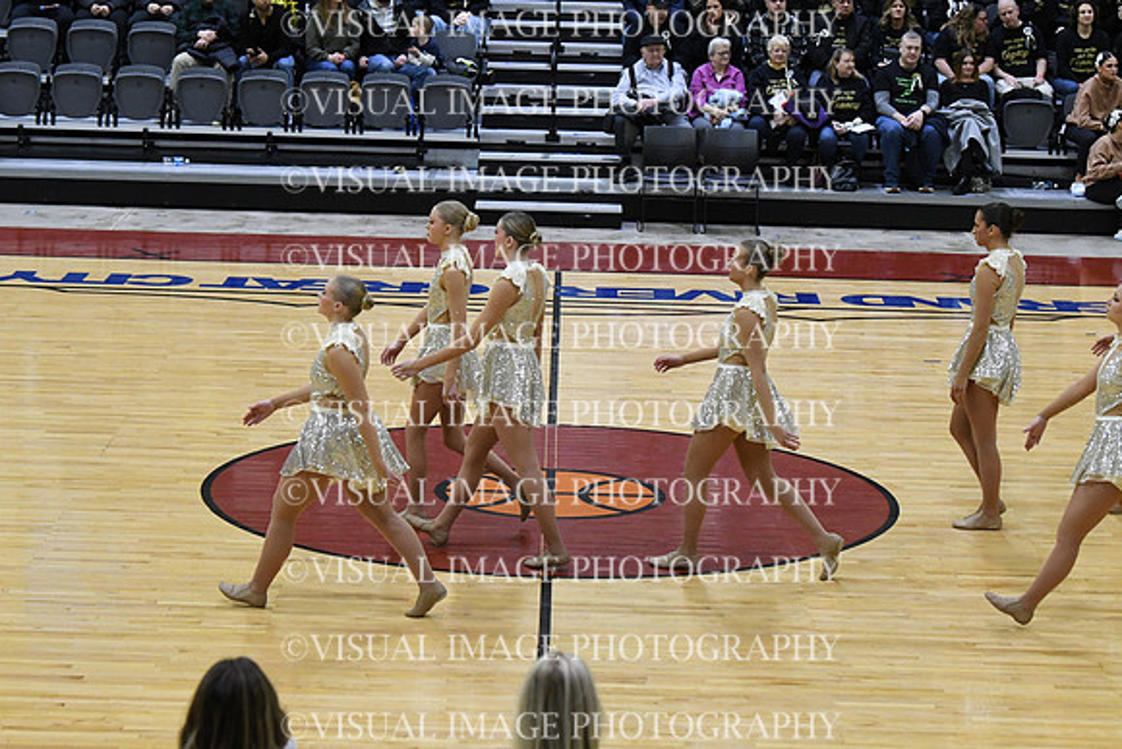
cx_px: 561
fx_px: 3273
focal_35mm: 105
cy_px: 374
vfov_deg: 13.0
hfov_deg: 19.5
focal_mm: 70
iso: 5000
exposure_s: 1/500
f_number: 4
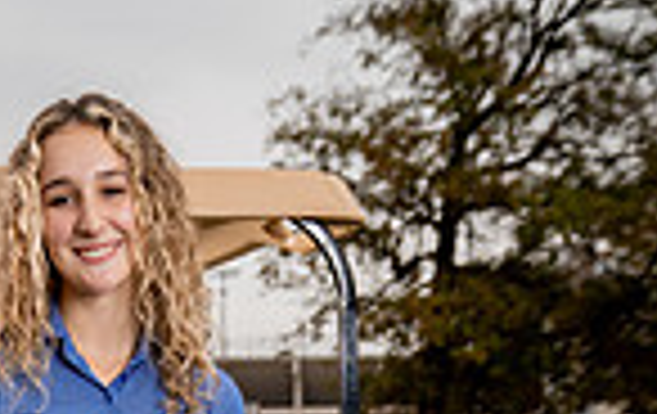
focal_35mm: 119
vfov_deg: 9.7
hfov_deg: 17.3
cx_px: 108
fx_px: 2136
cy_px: 1004
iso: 200
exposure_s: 1/250
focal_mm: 38
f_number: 4.5
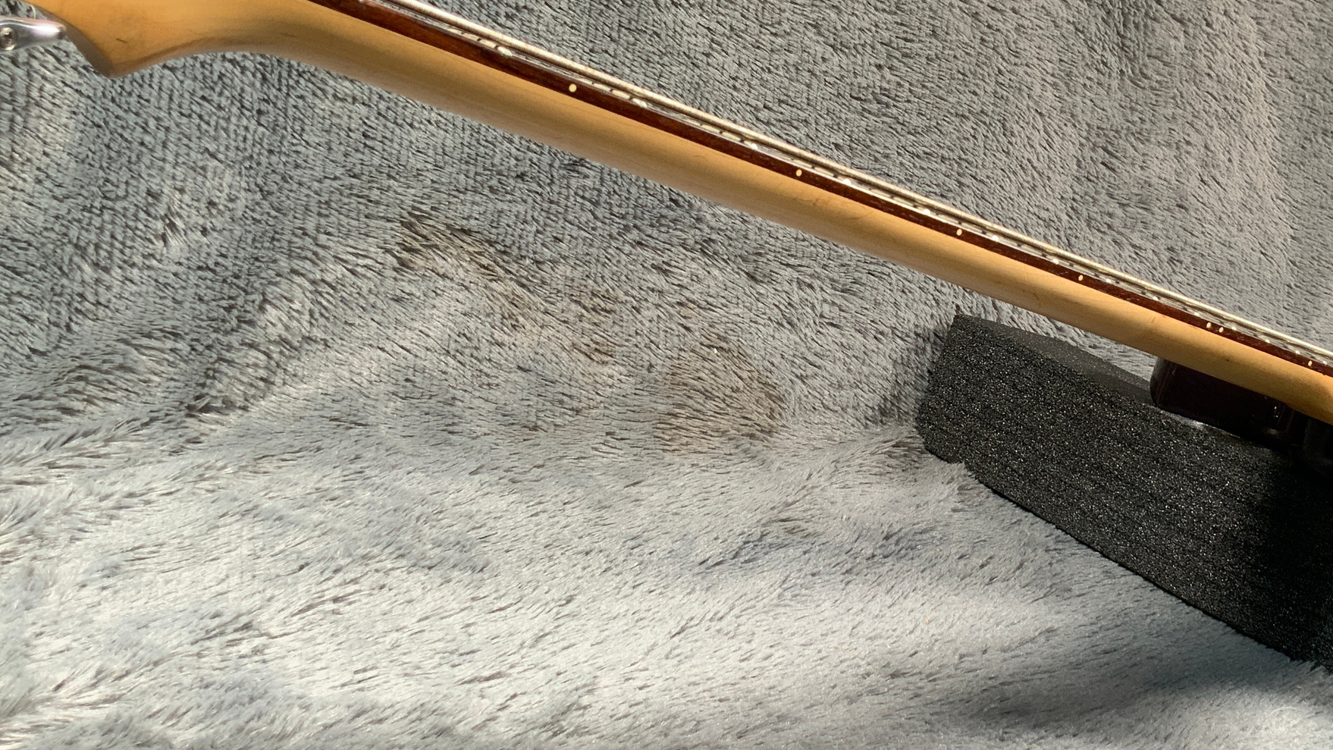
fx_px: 1626
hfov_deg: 43.8
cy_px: 303
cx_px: 917
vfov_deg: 25.9
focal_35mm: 46
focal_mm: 3
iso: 64
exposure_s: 1/52
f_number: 1.8
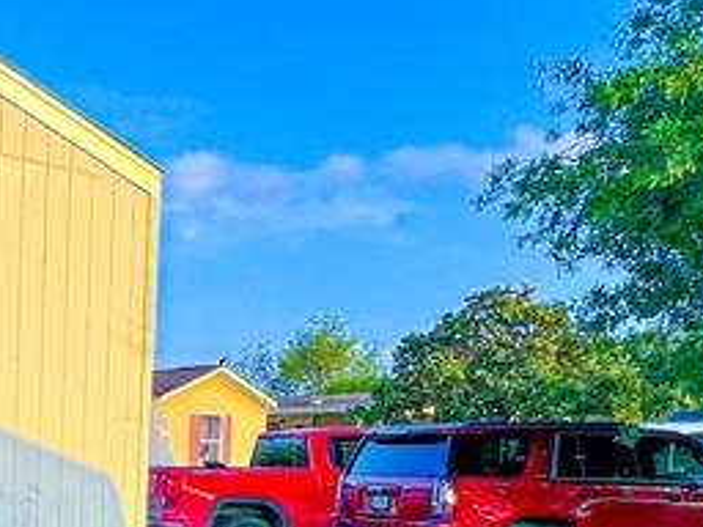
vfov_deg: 25.8
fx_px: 1056
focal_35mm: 52
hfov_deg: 30.3
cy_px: 593
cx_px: -178
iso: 32
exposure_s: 1/440
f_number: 1.8
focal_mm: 1.57
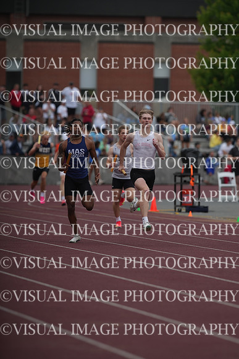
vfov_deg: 6.9
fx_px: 2985
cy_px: 180
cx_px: 120
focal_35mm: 300
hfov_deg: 4.6
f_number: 4
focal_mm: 300
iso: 400
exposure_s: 1/3200
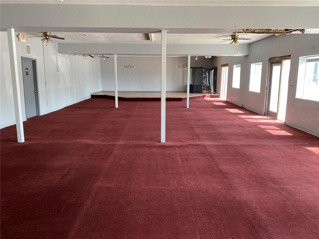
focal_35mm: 26
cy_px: 120
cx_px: 160
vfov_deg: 53.1
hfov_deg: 67.3
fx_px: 240
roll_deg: -0.4
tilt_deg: -9.7
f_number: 1.8
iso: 80
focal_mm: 4.25
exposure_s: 1/121
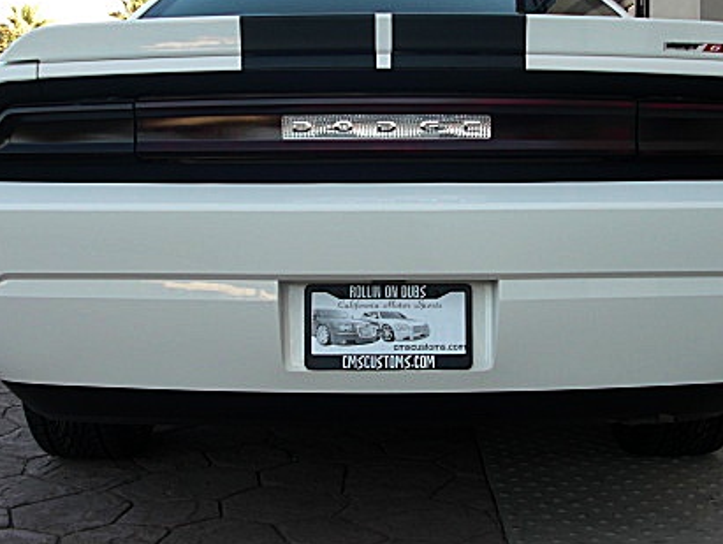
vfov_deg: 26.1
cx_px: 387
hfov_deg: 34.3
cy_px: 213
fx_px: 1171
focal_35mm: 56
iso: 50
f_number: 2.8
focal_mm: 6.3
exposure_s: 1/125
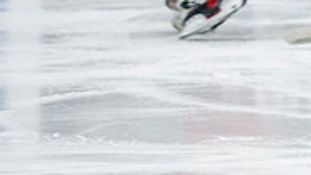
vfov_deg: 1.4
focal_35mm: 864
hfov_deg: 2.5
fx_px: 7126
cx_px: 471
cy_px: -194
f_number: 3.2
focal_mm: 185
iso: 2000
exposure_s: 1/640
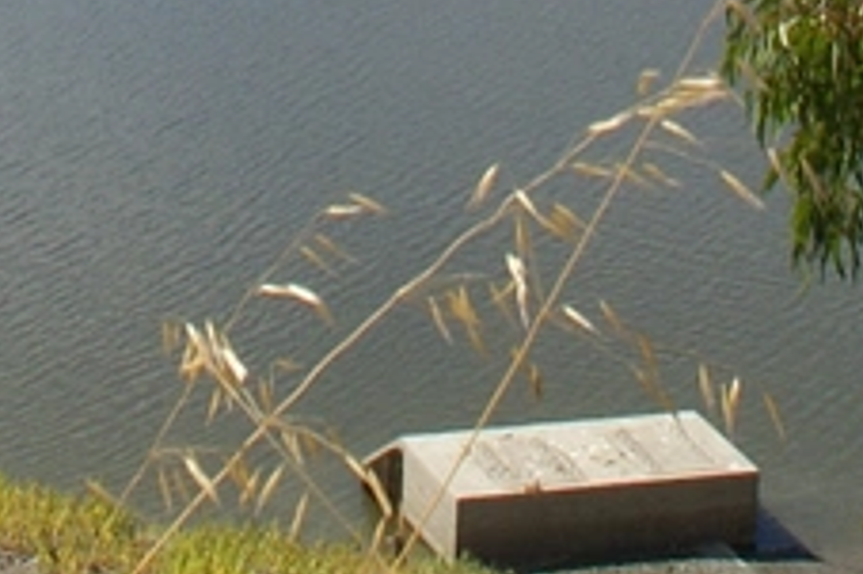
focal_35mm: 192
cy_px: -1186
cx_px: 51
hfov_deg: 10.6
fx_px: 4599
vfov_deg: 6.5
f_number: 10
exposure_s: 1/200
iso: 100
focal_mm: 18
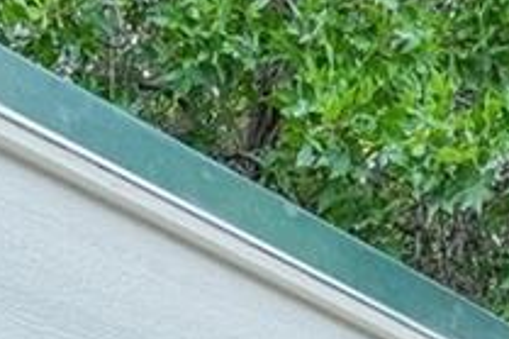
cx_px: 336
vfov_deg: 9.3
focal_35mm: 115
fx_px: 1625
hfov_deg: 17.8
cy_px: 1039
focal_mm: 10
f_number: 8
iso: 800
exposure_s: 1/25
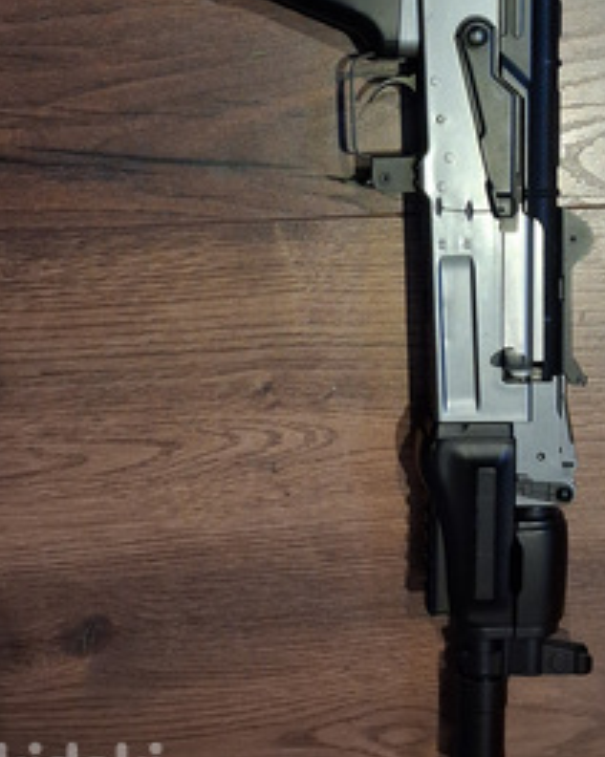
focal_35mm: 50
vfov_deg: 36.1
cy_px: 152
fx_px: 1120
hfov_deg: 30.0
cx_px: 414
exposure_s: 1/25
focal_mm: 4
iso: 1000
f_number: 1.8
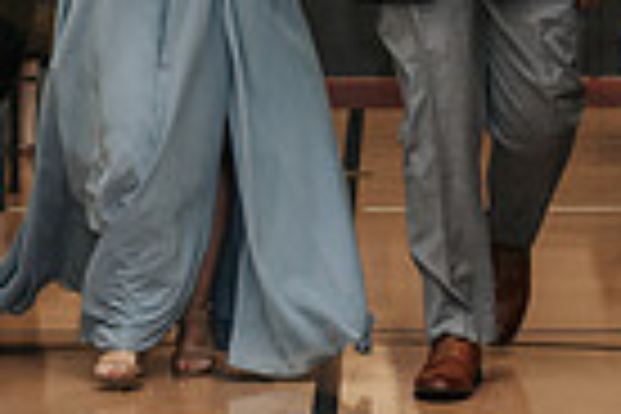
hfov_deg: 7.8
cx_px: 389
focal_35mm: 265
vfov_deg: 5.1
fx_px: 4571
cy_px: -195
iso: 1000
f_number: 3.2
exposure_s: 1/200
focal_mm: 50
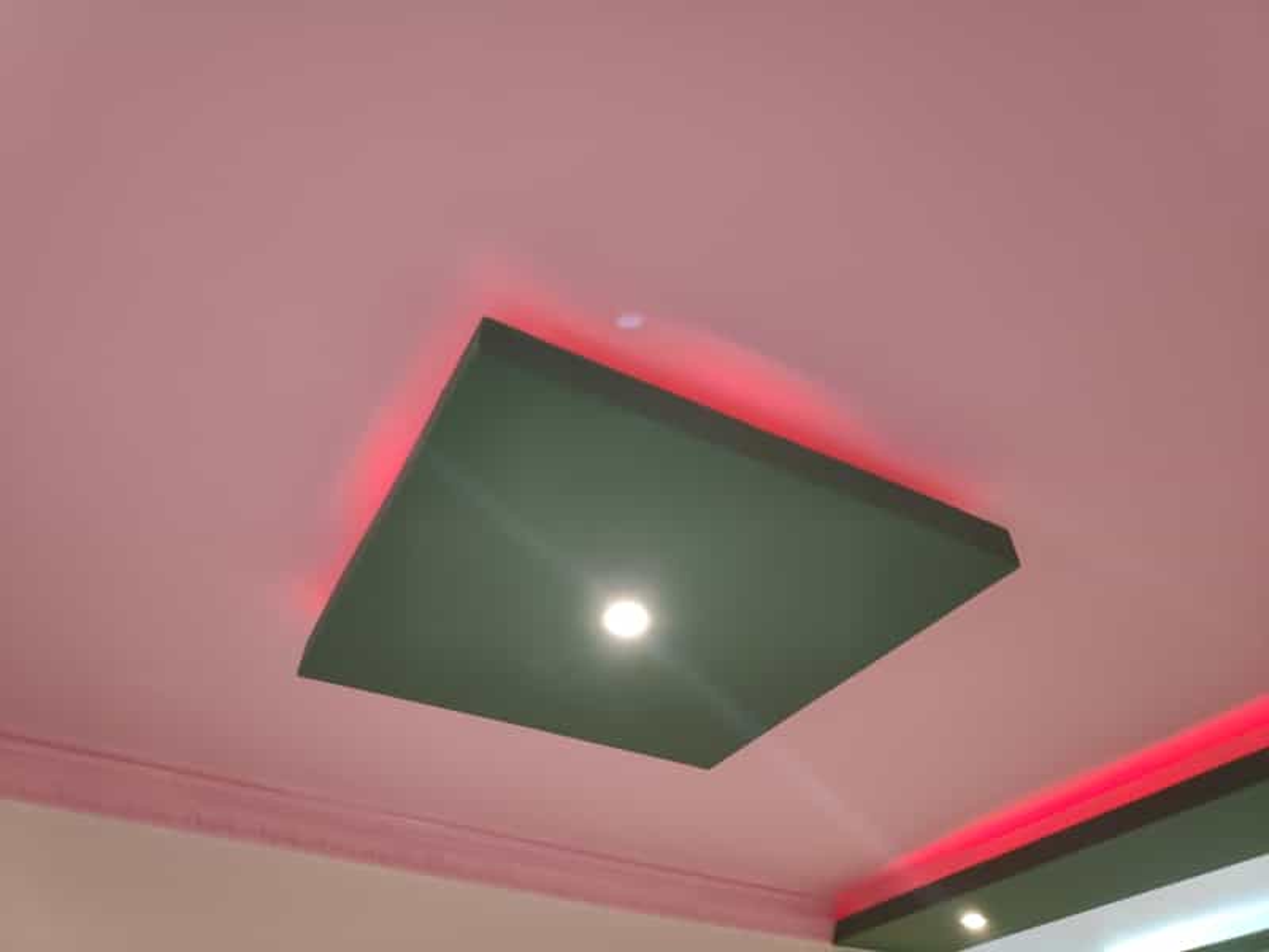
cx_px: 634
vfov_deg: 66.0
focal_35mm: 20
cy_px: 476
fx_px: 733
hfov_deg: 81.7
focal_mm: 3.94
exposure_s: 1/50
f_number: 1.9
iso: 457
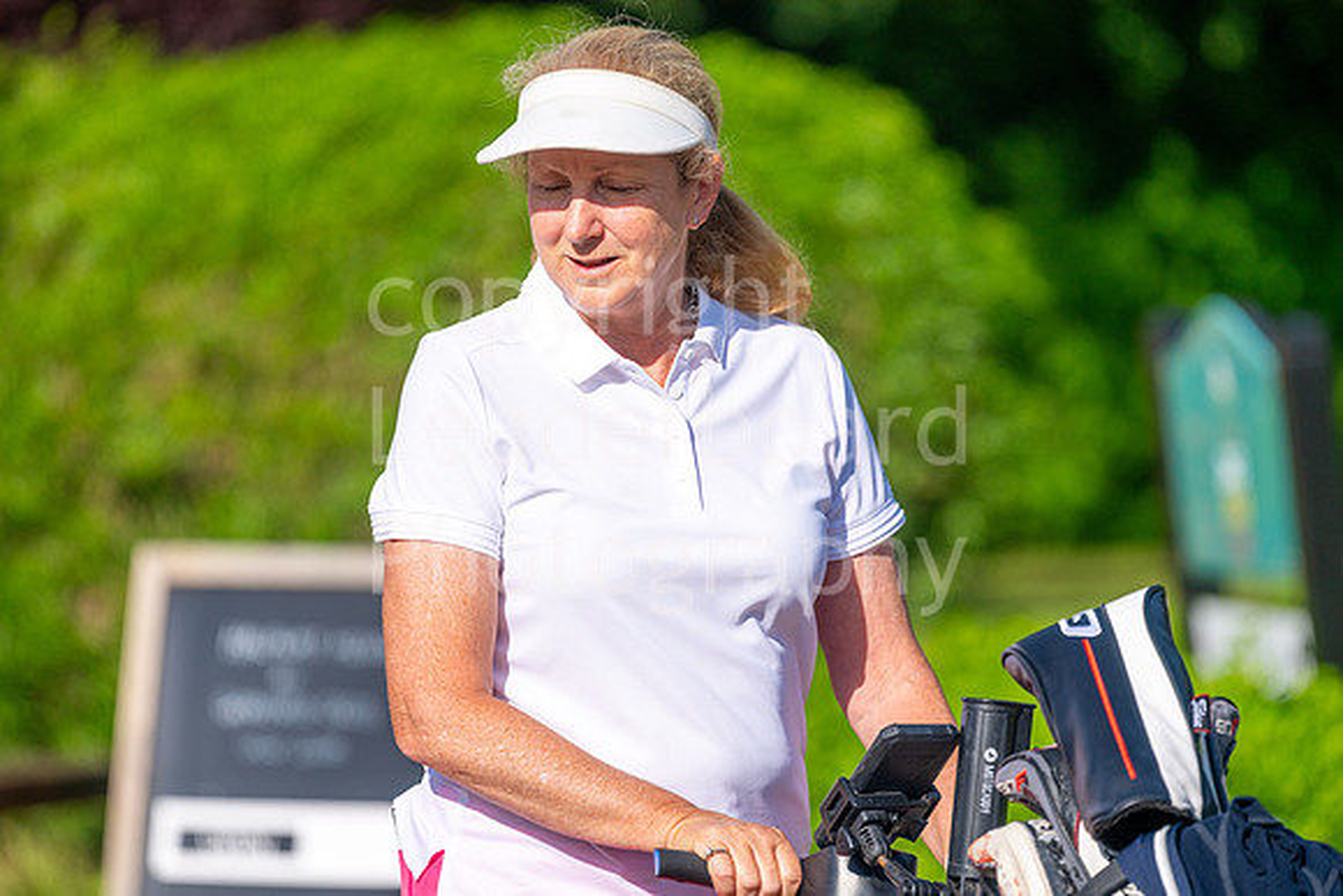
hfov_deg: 6.9
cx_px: 672
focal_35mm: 300
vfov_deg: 4.6
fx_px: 11194
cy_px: 448
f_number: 5
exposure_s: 1/2500
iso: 200
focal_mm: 300
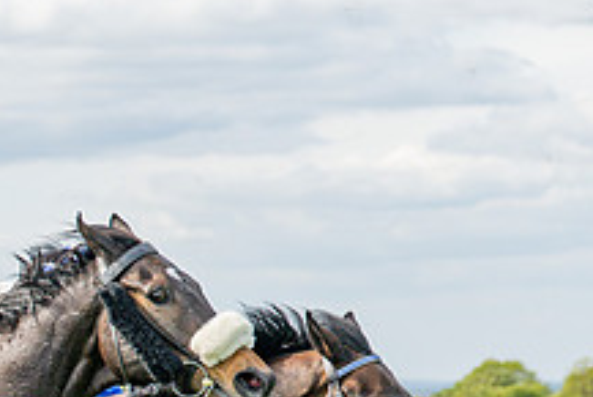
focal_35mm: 287
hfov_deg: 7.1
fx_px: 4731
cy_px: 660
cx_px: -265
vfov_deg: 4.8
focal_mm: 70
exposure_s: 1/1600
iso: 200
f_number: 4
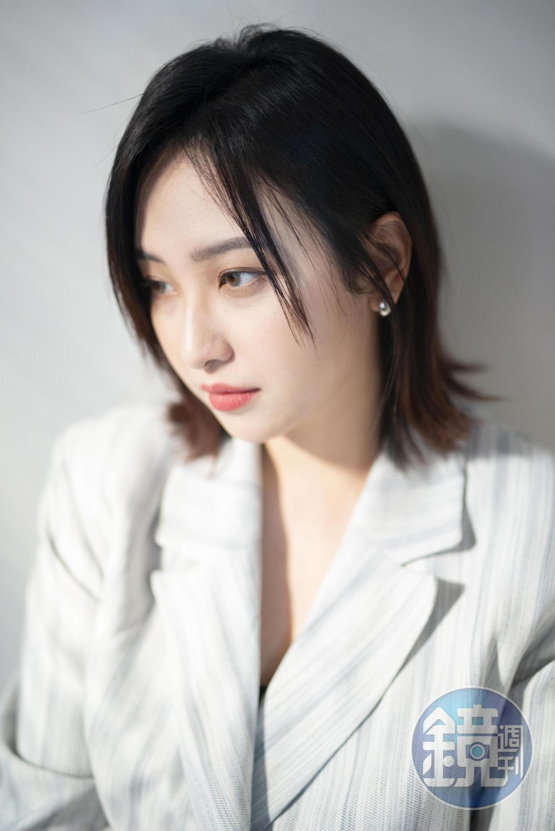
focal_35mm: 50
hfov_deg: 27.0
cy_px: 416
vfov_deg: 39.6
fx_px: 1155
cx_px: 278
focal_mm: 50
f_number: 1.4
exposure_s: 1/200
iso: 800
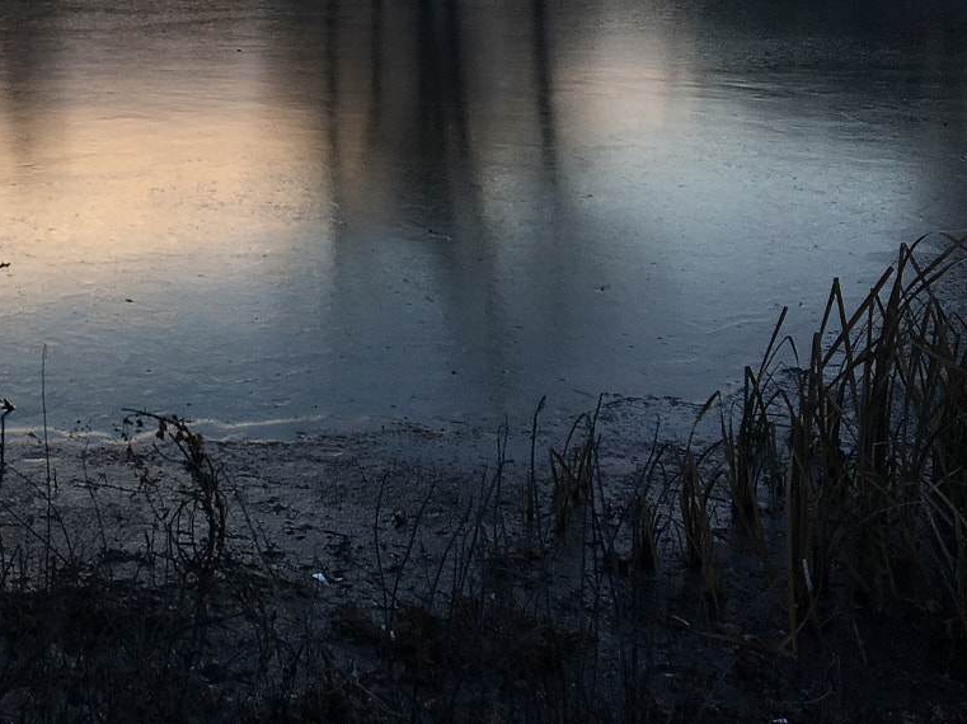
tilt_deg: -2.6
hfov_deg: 29.7
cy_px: -32
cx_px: 15
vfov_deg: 22.9
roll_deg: -0.2
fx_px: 1703
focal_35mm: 61
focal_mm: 4.15
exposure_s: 1/114
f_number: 2.2
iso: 25
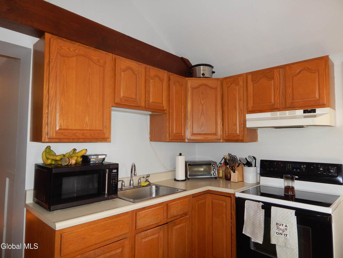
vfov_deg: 58.9
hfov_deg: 73.9
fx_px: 228
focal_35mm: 23
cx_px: 172
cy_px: 129
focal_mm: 4
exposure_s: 1/30
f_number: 3
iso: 200
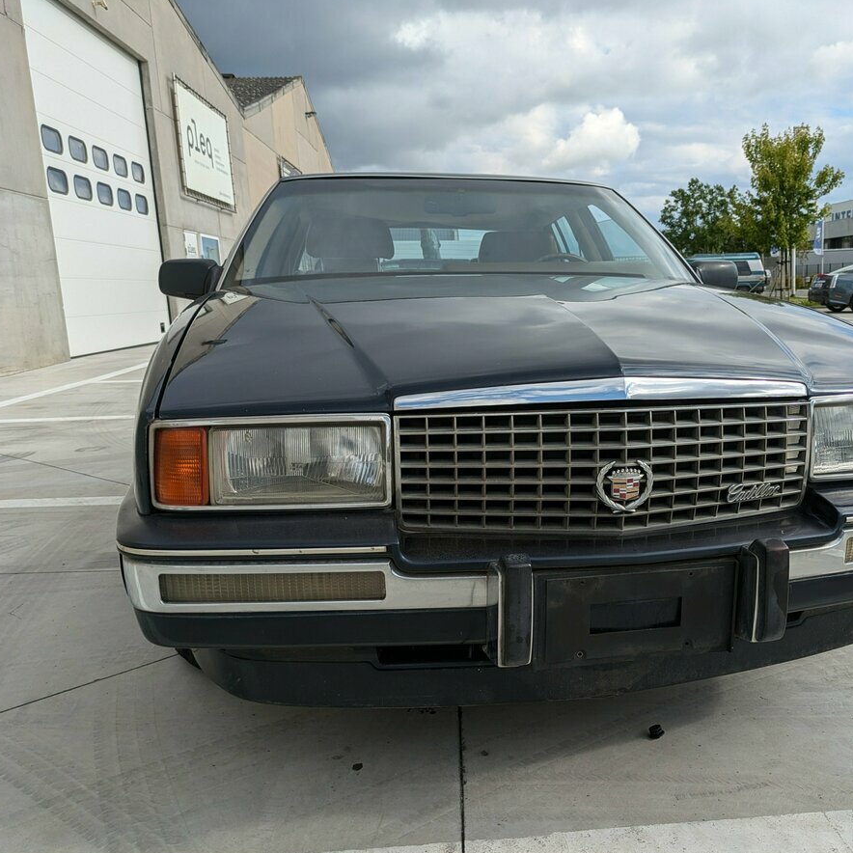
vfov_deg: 54.0
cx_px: 556
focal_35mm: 30
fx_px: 836
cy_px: 430
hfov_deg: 53.2
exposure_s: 1/1692
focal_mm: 5.43
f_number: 1.89
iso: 42
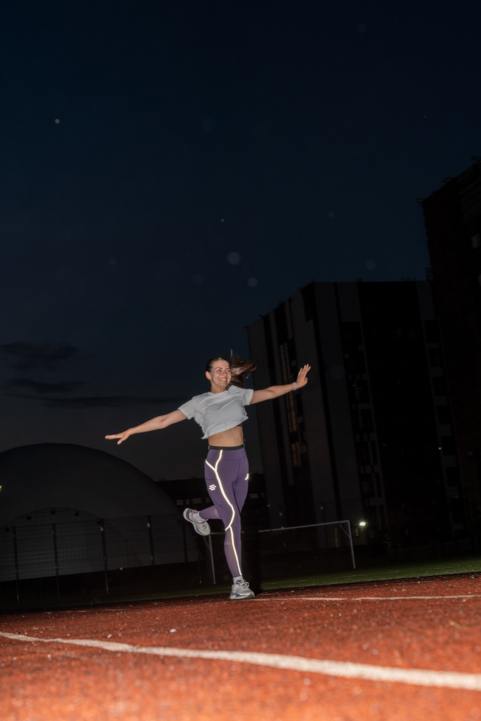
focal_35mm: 53
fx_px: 1062
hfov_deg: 25.5
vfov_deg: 37.5
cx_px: 240
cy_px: 360
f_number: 5.6
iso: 200
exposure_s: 1/250
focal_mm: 53
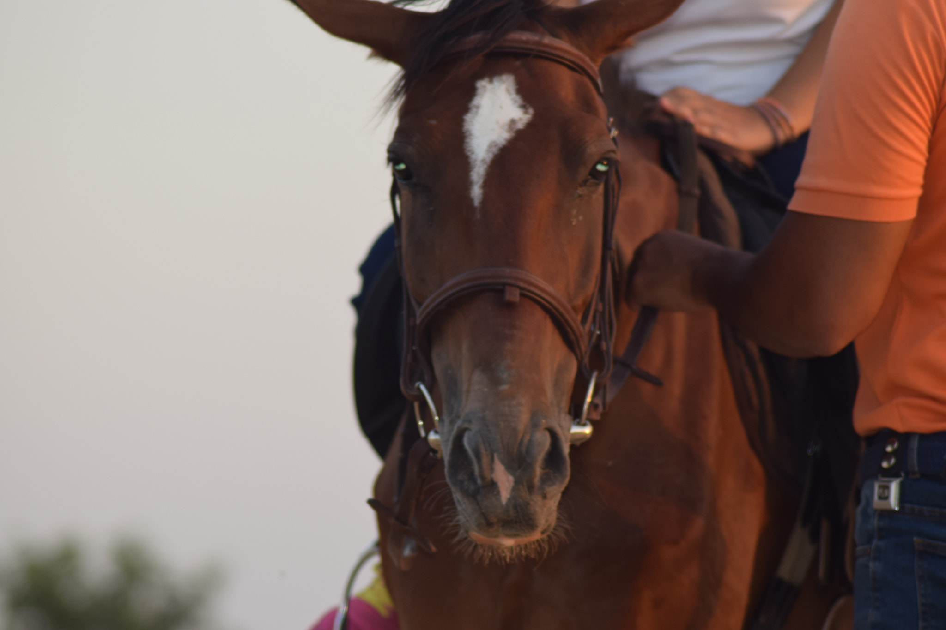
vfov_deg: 4.6
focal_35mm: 300
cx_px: 473
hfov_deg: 6.9
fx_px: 7882
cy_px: 315
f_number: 5.6
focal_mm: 200
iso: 280
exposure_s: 1/125
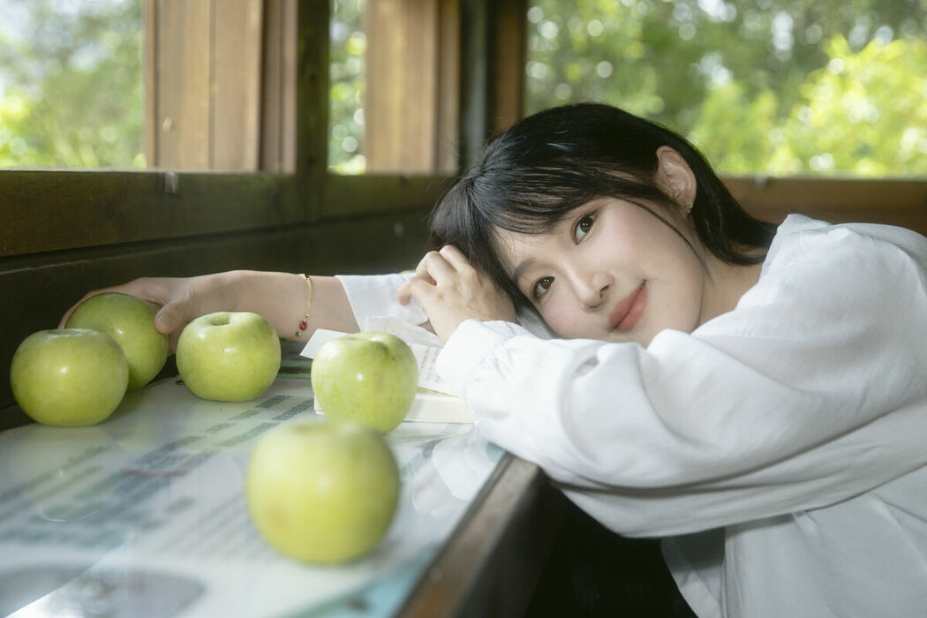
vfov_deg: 24.6
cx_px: 464
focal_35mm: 55
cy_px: 309
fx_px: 1416
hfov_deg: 36.2
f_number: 4
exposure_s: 1/125
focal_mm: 55
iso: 200
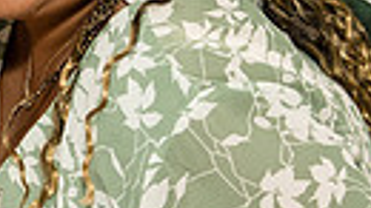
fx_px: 1996
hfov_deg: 10.4
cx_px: -131
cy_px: 108
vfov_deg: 6.0
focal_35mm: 203
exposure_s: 1/160
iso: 1600
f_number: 3.5
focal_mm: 32
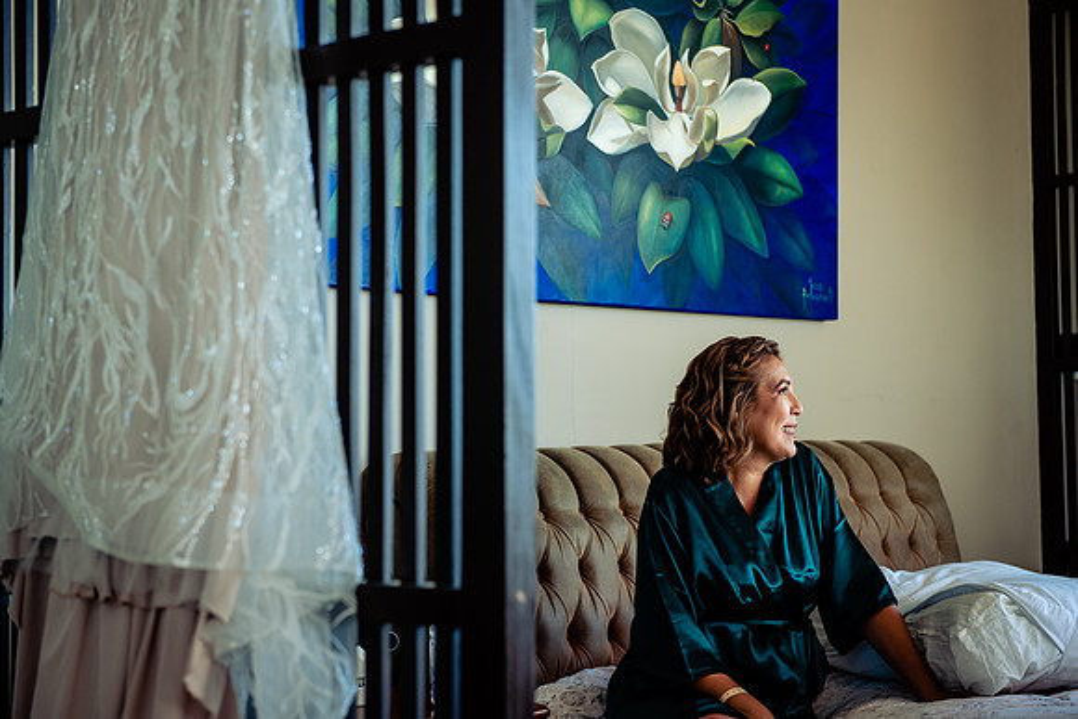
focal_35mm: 66
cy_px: 360
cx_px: 539
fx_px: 1987
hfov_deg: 30.4
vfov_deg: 20.5
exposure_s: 1/100
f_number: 4
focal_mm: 66
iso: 640
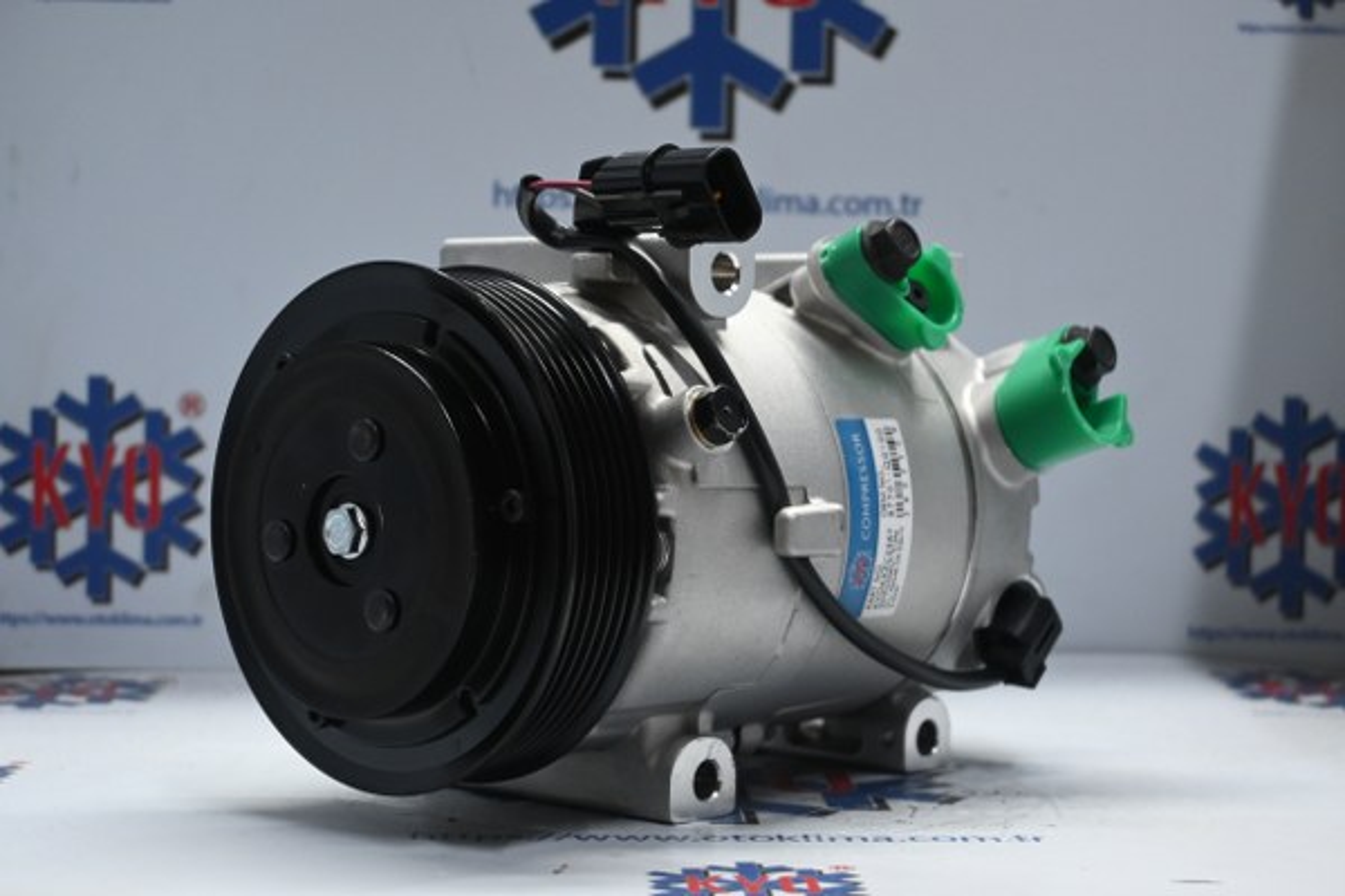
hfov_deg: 31.2
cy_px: 448
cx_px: 672
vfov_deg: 21.1
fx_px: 2410
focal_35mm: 64
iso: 1400
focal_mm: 43
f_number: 6
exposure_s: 1/60
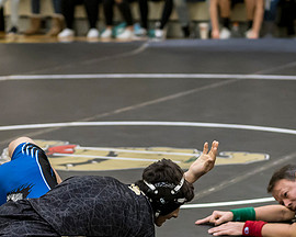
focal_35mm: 189
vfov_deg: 8.2
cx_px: 151
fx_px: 1656
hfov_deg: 10.2
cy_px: 212
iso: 2000
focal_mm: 45
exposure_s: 1/1250
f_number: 1.4
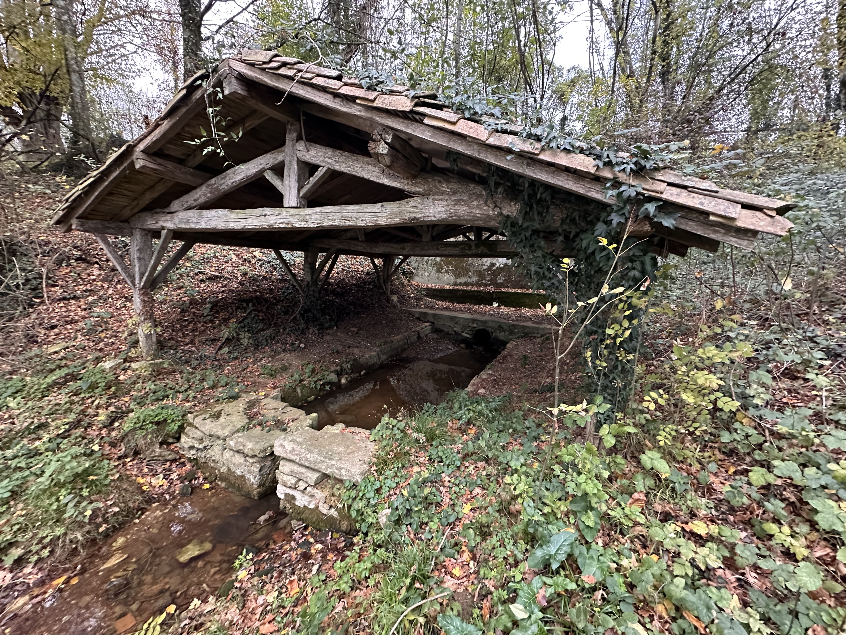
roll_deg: -2.3
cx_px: 423
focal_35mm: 14
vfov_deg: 85.7
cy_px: 318
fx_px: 342
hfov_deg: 102.1
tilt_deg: -9.1
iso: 400
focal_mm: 2.22
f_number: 2.2
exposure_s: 1/60
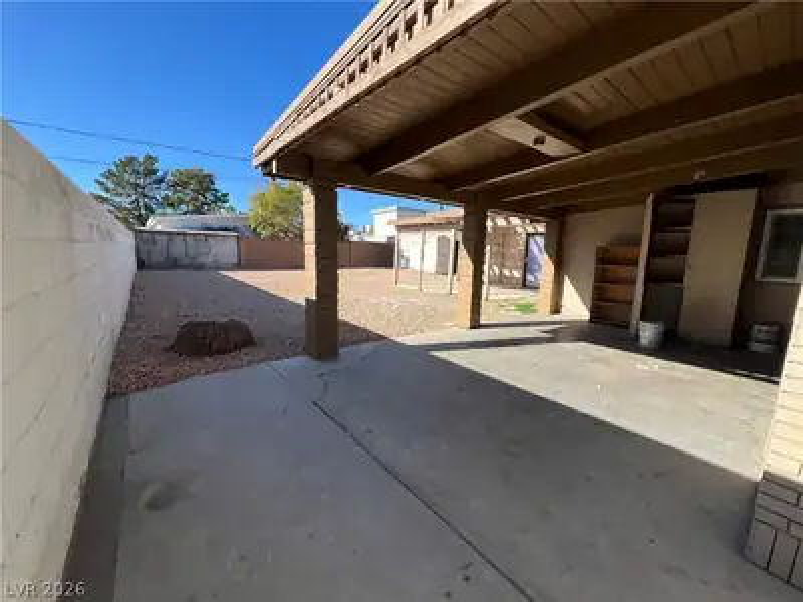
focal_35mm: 13
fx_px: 302
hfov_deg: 106.2
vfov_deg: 89.9
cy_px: 301
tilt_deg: -8.4
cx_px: 402
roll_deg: -1.6
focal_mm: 1.57
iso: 32
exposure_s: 1/1206
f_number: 1.8
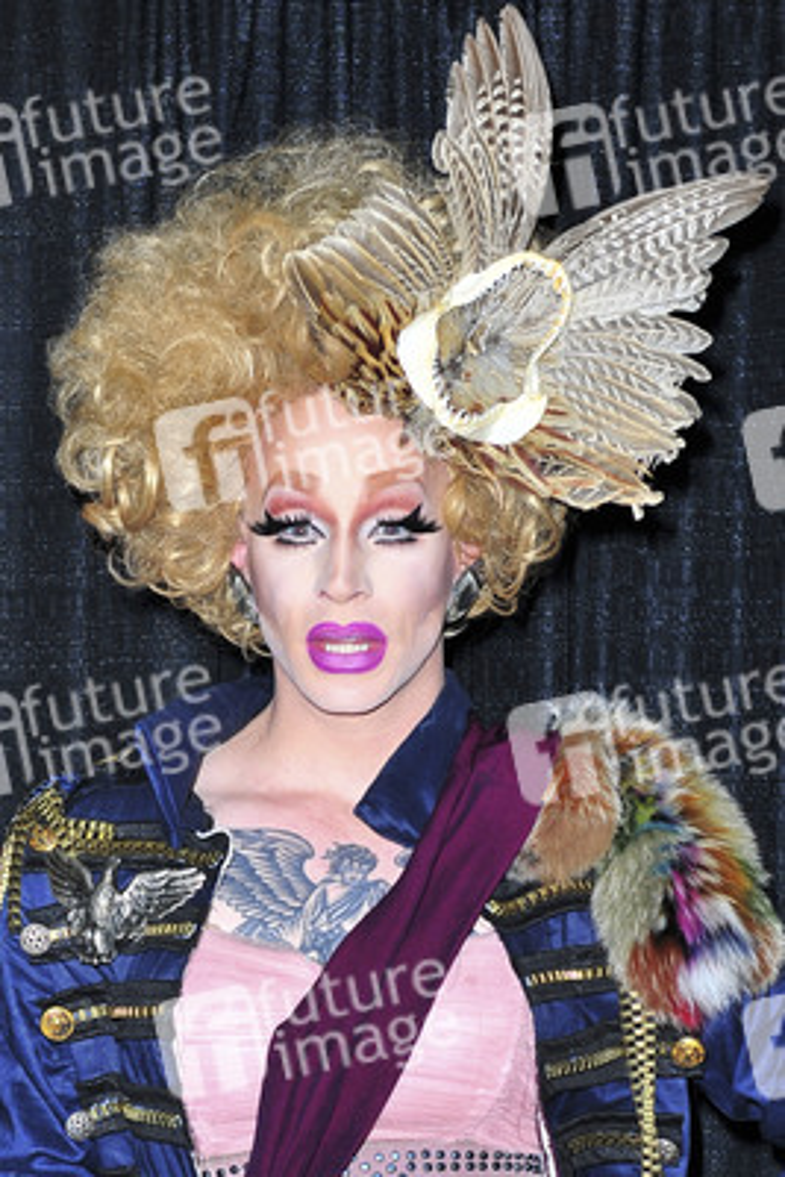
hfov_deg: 23.4
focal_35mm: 58
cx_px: 392
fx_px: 1895
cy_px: 588
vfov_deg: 34.5
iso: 400
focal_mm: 58
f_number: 4
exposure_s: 1/320
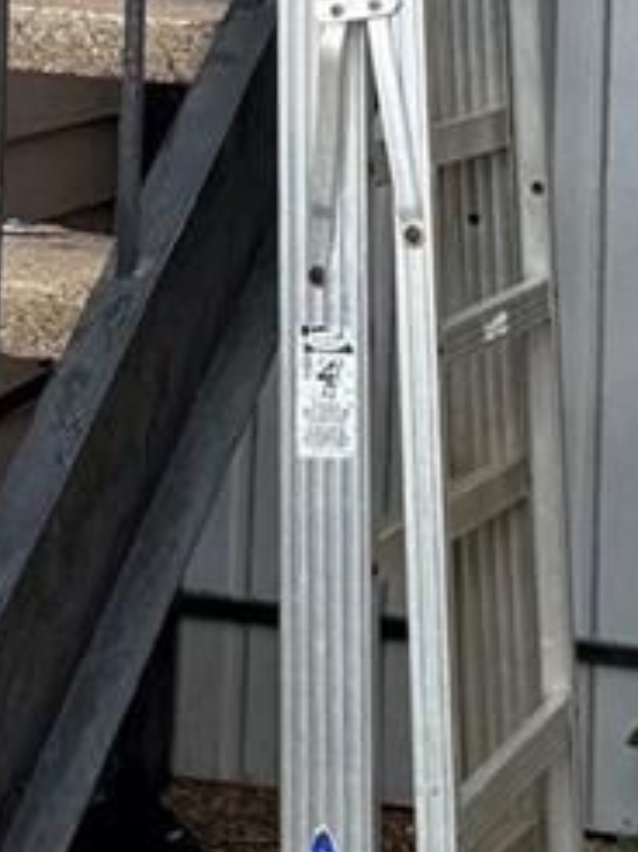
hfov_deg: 9.9
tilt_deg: +7.5
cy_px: -616
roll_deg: -2.4
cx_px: 340
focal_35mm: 150
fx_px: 3693
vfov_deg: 12.2
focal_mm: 6.76
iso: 80
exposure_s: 1/654
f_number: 1.78
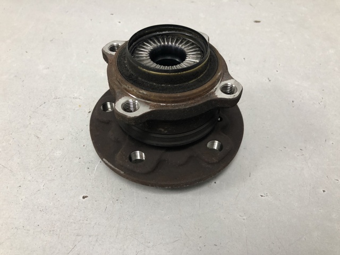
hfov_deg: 63.4
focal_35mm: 28
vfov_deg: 49.7
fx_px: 275
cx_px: 170
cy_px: 128
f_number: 1.8
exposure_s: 1/25
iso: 40
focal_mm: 4
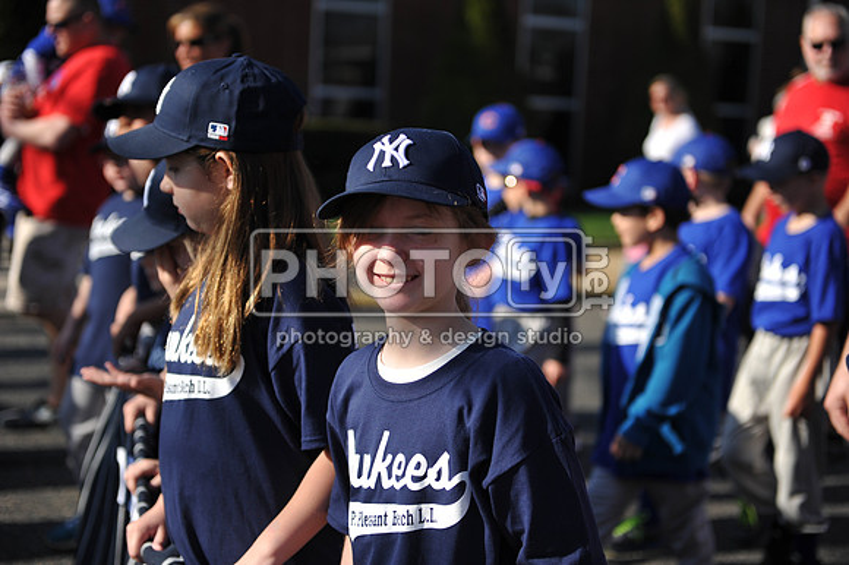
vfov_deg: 20.6
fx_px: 1556
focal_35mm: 66
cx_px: 424
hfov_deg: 30.5
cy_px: 282
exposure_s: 1/5000
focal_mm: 66
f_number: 2.8
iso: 400
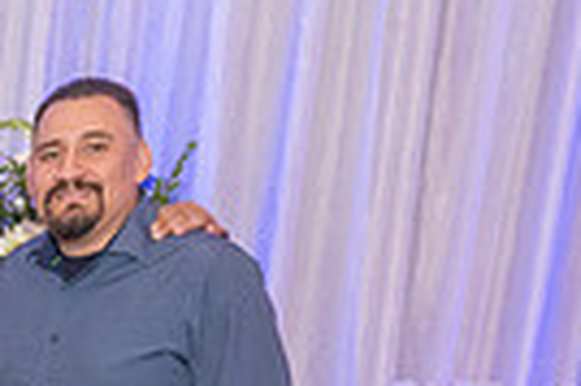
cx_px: -585
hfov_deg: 15.6
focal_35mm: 104
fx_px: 1676
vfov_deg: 12.1
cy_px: 679
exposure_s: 1/200
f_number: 4
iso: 1600
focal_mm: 24
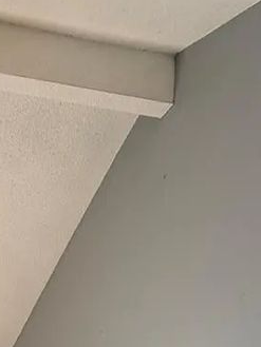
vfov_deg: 23.1
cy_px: 580
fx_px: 583
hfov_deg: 21.8
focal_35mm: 58
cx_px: -110
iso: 40
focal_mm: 2.22
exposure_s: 1/157
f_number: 2.2
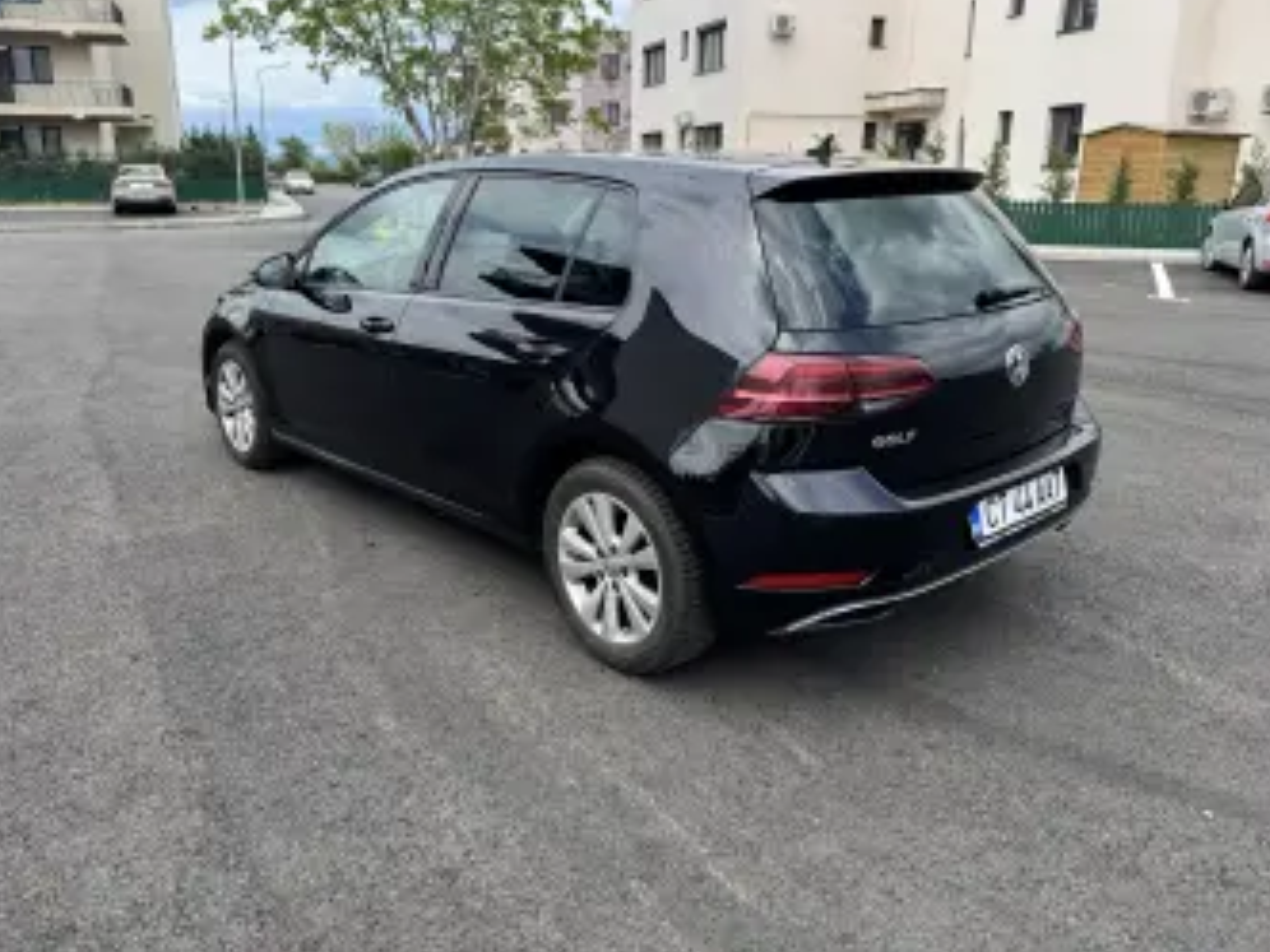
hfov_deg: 67.2
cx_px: 597
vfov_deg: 53.0
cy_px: 440
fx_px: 954
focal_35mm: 26
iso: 80
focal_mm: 6.76
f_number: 1.78
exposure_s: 1/1869
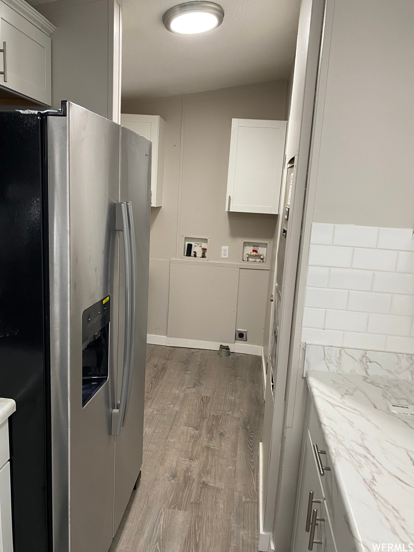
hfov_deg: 53.1
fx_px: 415
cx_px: 207
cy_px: 276
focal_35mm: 26
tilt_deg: -11.1
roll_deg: -3.0
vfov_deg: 67.3
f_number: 1.8
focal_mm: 4.25
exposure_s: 1/60
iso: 125
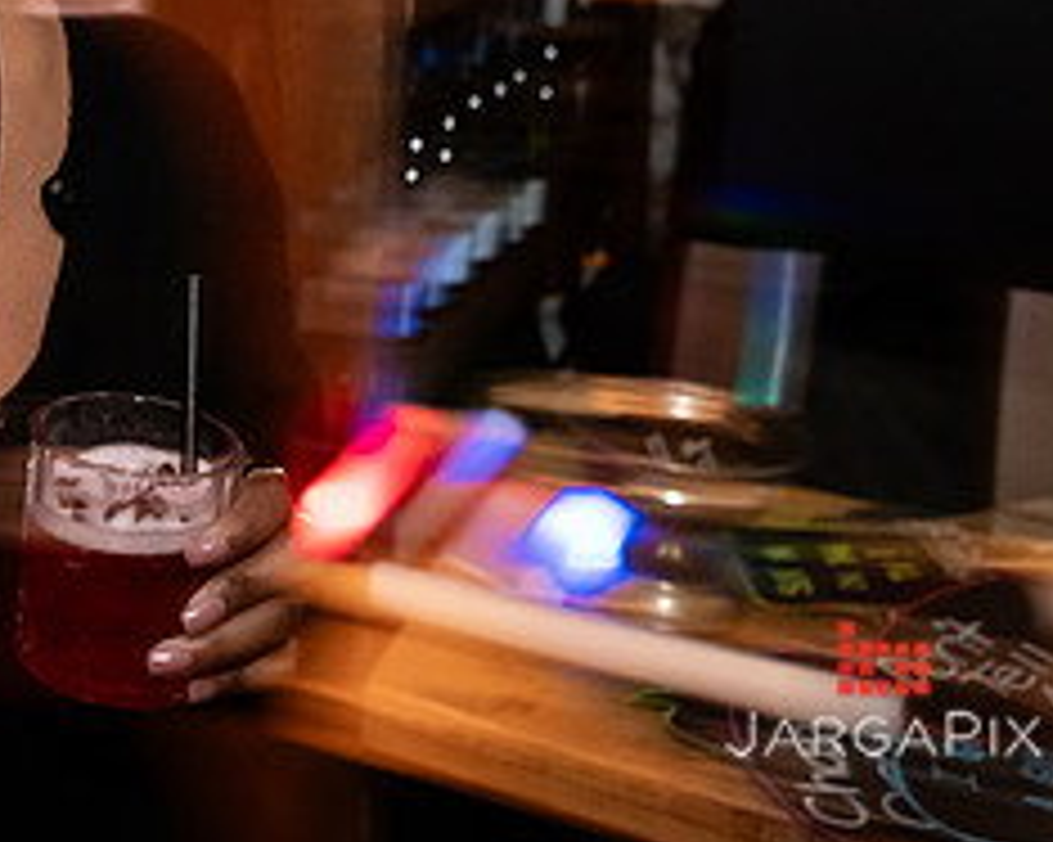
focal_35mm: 60
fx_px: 1869
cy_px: -62
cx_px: -80
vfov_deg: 23.9
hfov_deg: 28.8
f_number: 2.8
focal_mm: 24
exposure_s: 1/25
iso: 3200
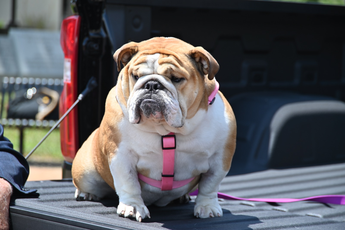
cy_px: 115
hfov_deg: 17.1
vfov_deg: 11.4
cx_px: 172
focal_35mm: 120
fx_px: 1149
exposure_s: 1/320
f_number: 5.6
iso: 100
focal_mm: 120
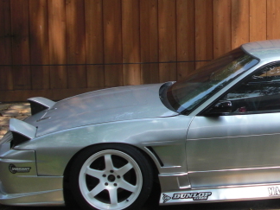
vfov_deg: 16.5
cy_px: 43
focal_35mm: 89
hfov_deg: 21.2
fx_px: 720
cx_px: 286
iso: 50
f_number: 2.8
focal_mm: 6.3
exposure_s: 1/500
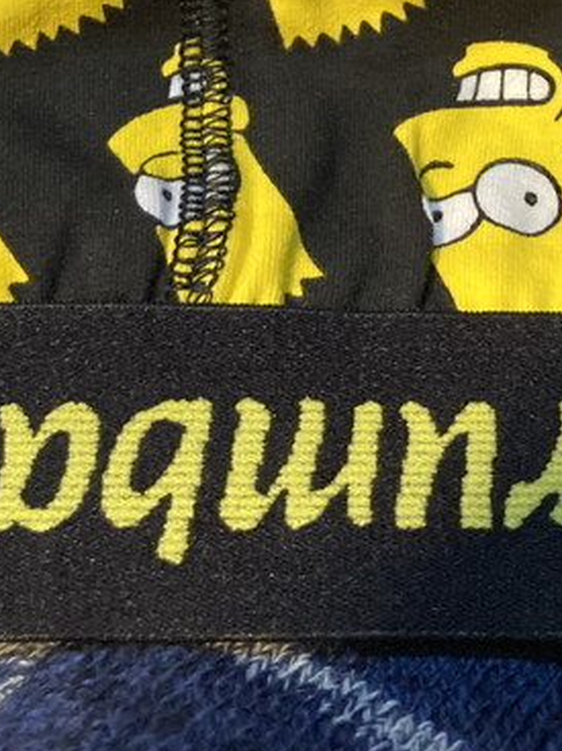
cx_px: 300
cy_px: -254
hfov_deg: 19.1
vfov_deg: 22.4
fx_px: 1668
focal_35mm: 77
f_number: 1.8
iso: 200
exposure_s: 1/50
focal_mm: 3.99
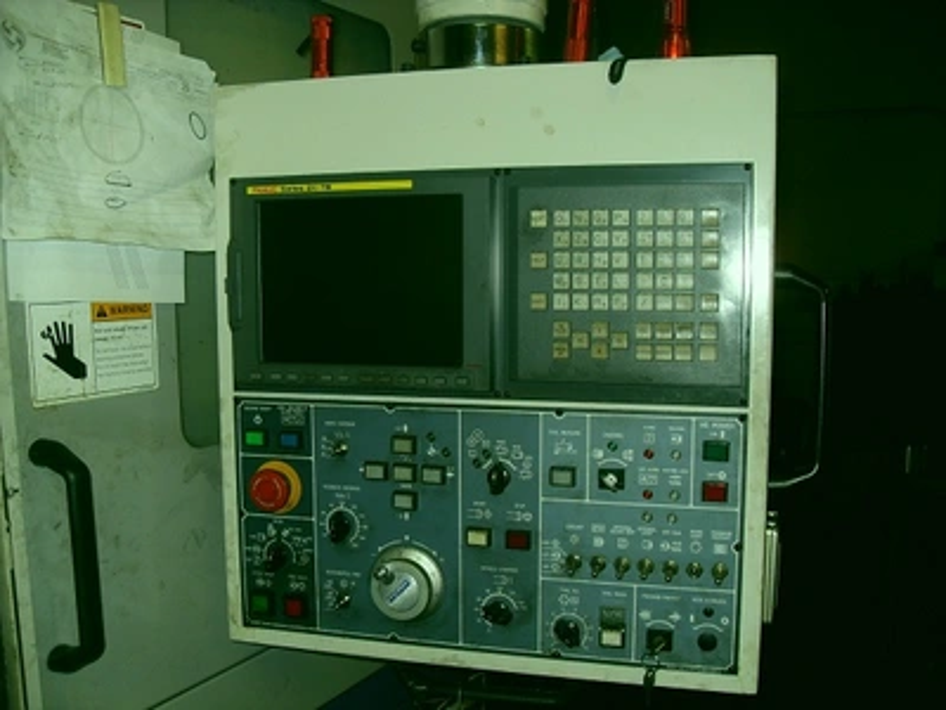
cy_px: 355
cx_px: 473
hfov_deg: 54.0
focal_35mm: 34
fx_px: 929
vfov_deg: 41.8
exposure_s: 1/45
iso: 100
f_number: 2.8
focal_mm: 6.3
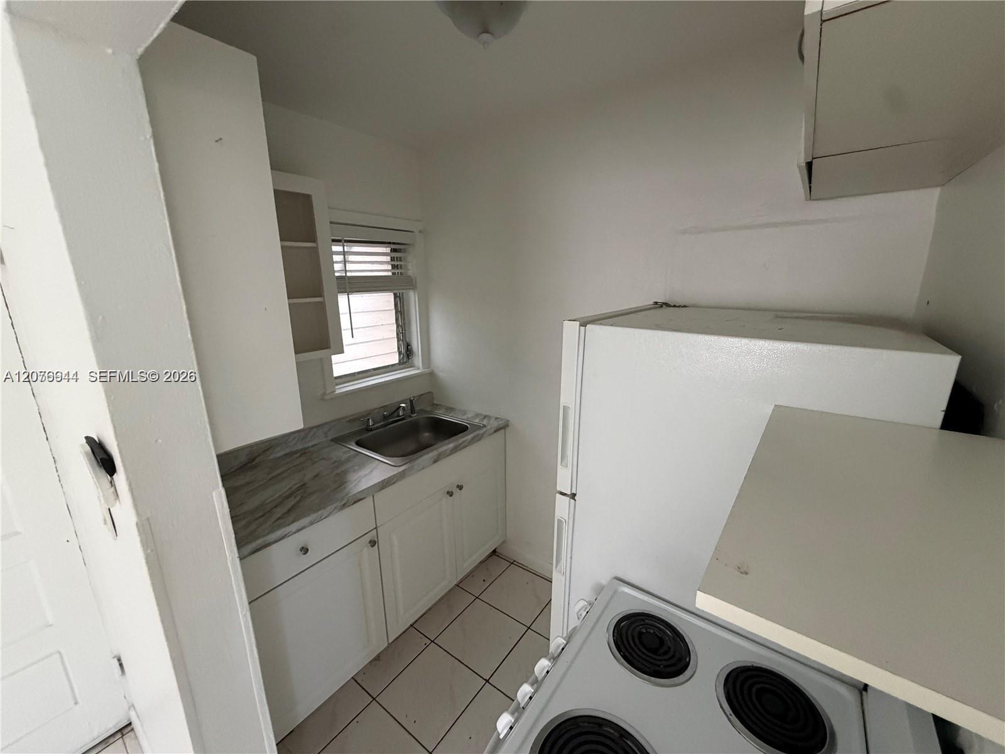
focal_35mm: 14
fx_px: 406
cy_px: 377
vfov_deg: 85.7
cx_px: 502
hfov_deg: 102.1
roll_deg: +1.6
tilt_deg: -13.5
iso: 500
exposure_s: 1/60
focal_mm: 2.22
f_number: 2.2
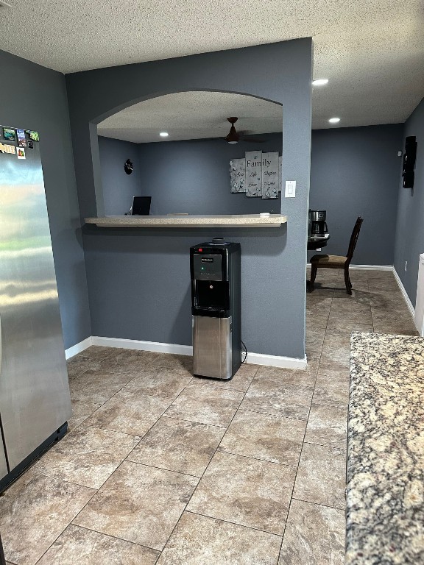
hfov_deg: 56.8
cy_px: 282
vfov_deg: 71.6
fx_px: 392
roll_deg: +1.8
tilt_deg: -12.8
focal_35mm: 24
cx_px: 212
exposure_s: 1/60
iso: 400
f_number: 1.78
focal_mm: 6.86
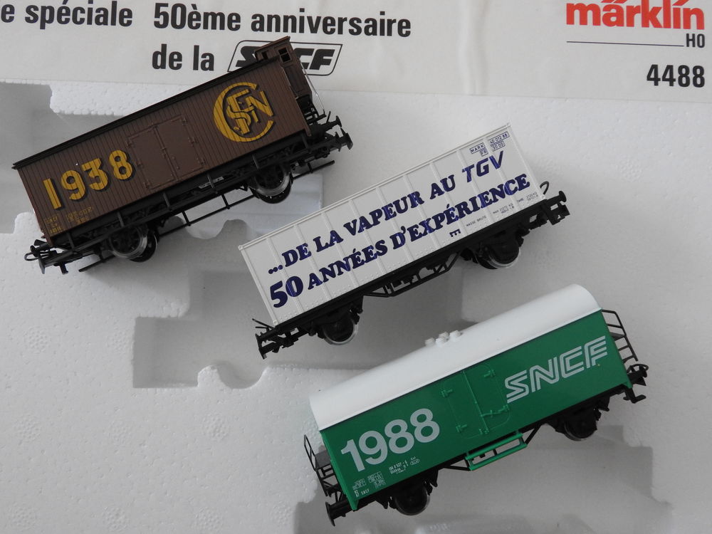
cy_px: 267
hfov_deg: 52.6
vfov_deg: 40.7
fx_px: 720
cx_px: 356
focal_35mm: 35
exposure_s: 1/25
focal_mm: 6.3
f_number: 3.8
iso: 400
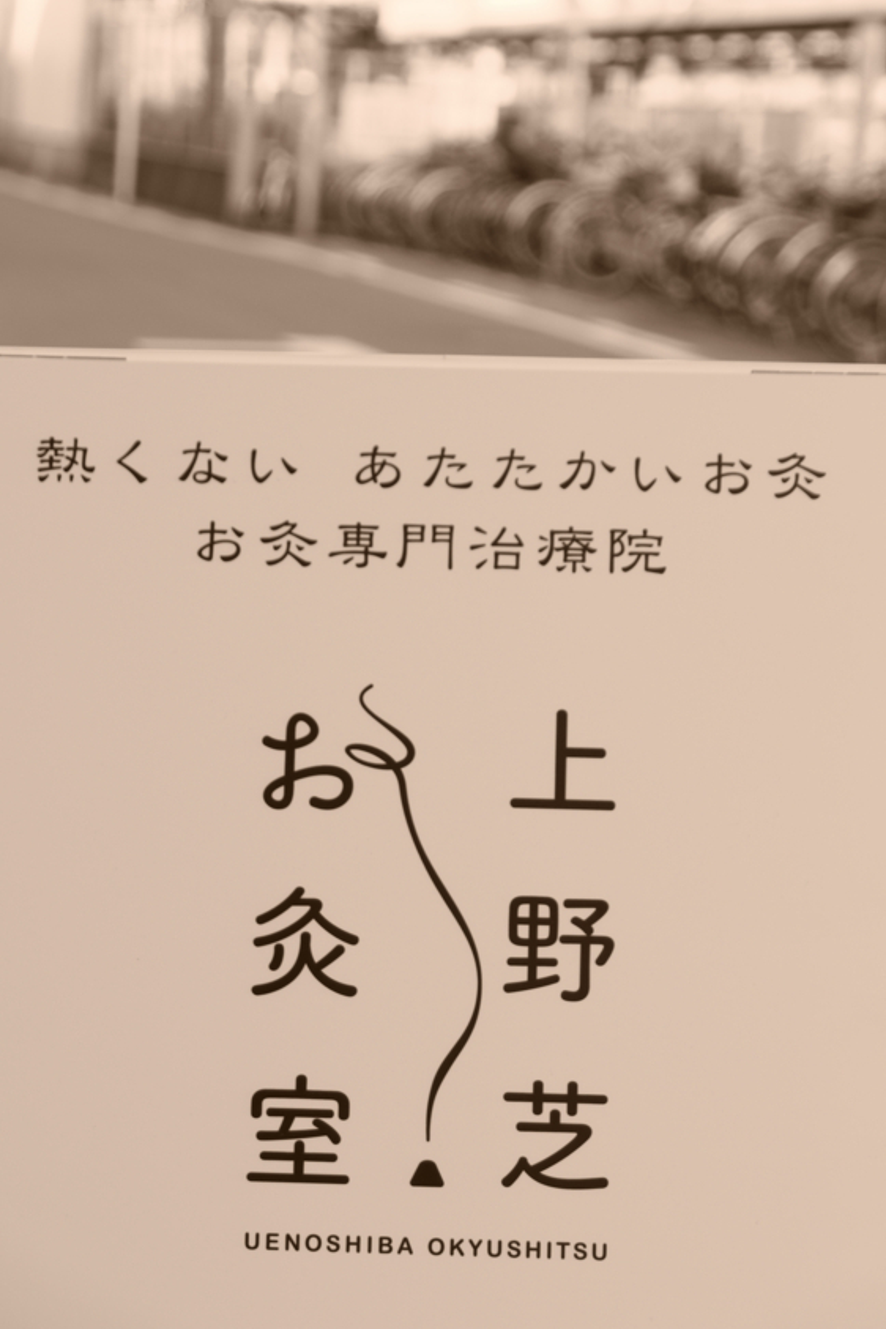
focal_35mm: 96
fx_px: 3544
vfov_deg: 21.2
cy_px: 549
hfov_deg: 14.3
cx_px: 463
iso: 800
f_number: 5
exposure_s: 1/160
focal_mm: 52.4
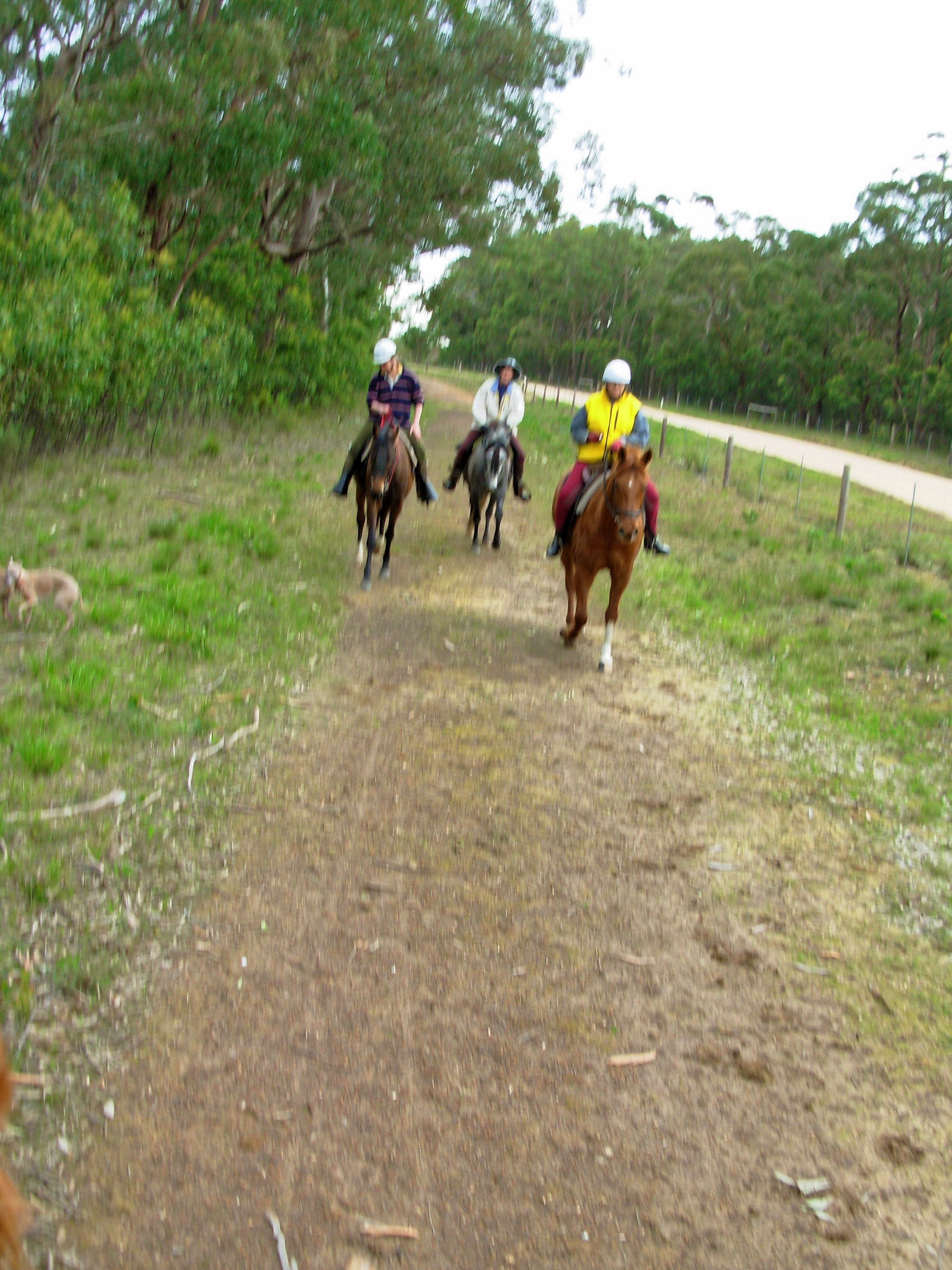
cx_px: 476
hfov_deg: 37.7
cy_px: 635
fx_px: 1393
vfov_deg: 49.0
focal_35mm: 38
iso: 50
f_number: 2.9
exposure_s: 1/157
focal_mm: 6.3
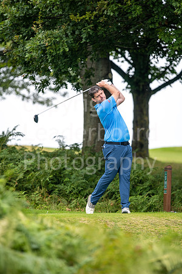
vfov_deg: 6.9
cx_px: 91
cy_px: 137
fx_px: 2275
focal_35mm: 300
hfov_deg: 4.6
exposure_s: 1/320
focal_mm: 300
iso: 160
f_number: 5
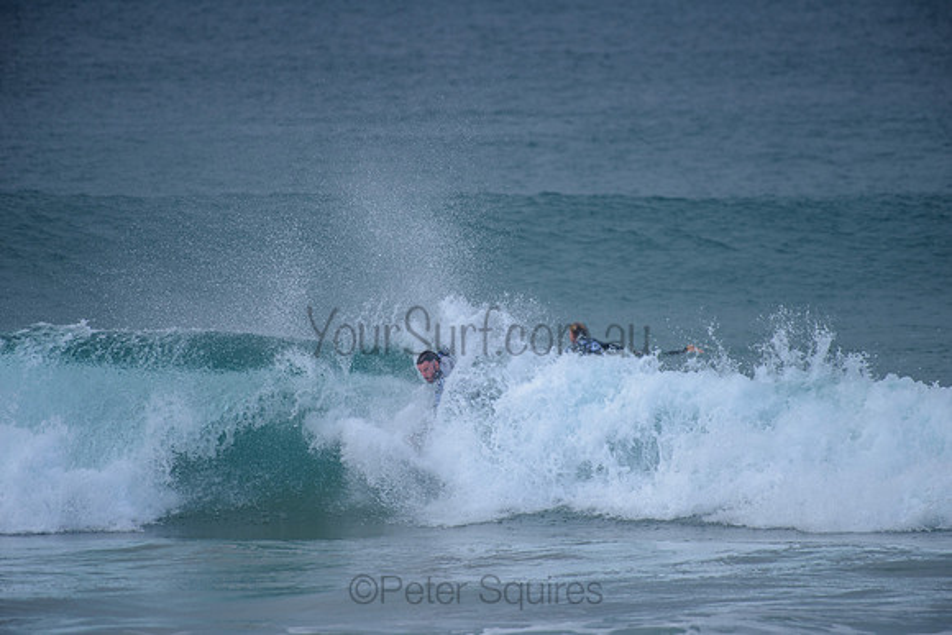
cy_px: 318
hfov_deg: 4.1
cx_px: 476
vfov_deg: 2.7
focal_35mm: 507
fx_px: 13415
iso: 180
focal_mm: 500
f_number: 5.6
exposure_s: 1/800
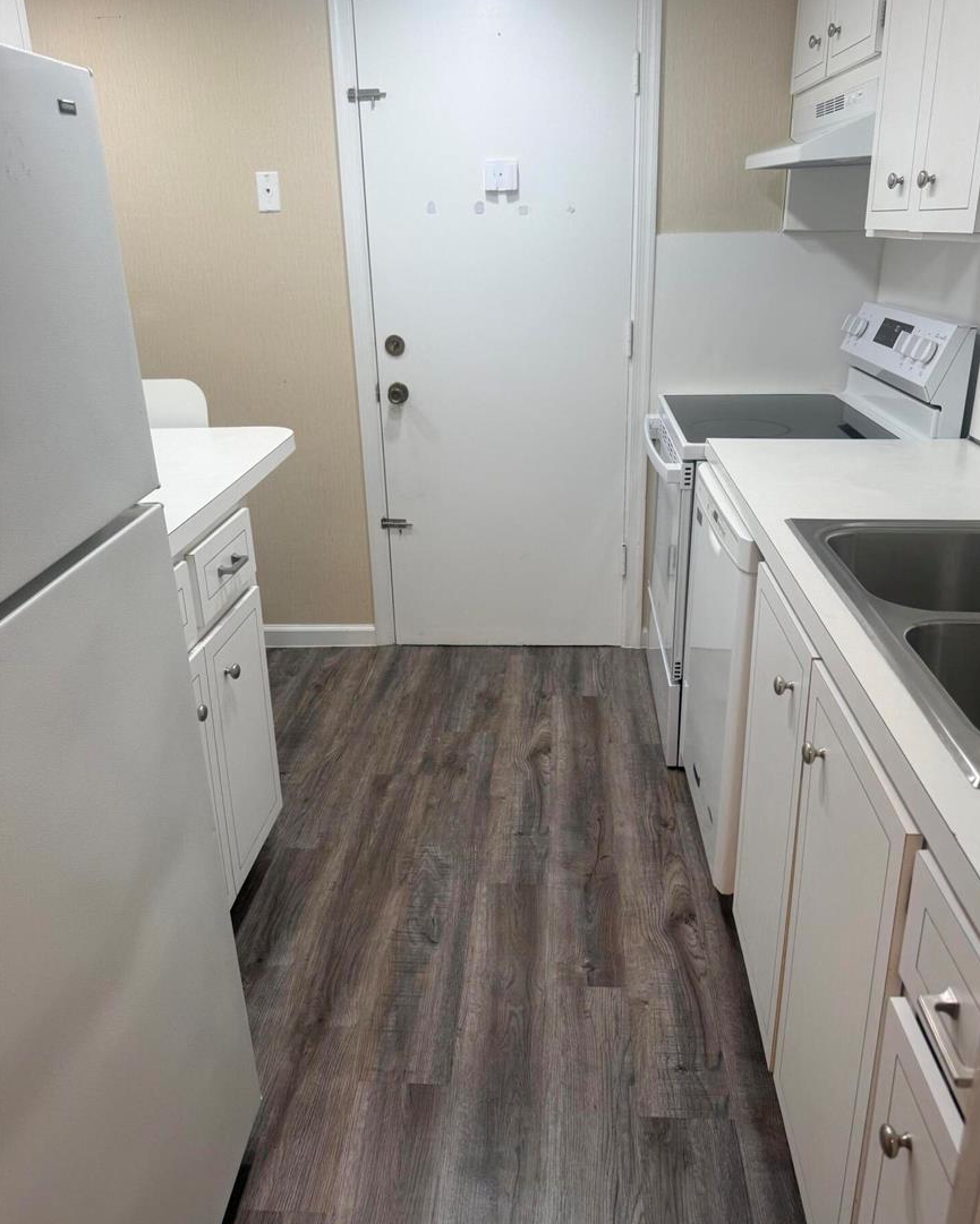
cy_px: 572
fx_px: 943
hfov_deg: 54.9
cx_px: 506
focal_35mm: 26
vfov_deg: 66.0
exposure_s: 1/120
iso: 80
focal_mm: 6.76
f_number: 1.78
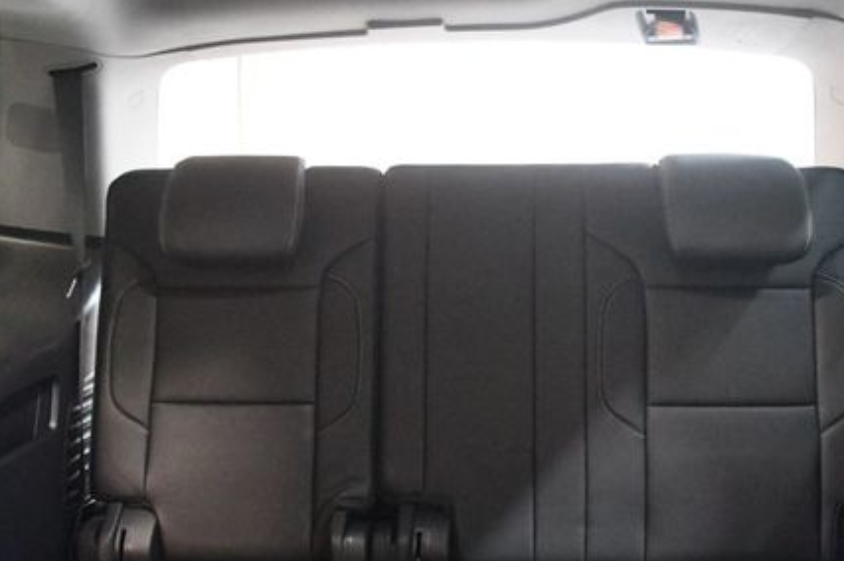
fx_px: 1054
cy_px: 387
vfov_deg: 29.5
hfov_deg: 43.6
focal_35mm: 45
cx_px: 425
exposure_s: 1/60
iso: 12800
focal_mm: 20
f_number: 3.5
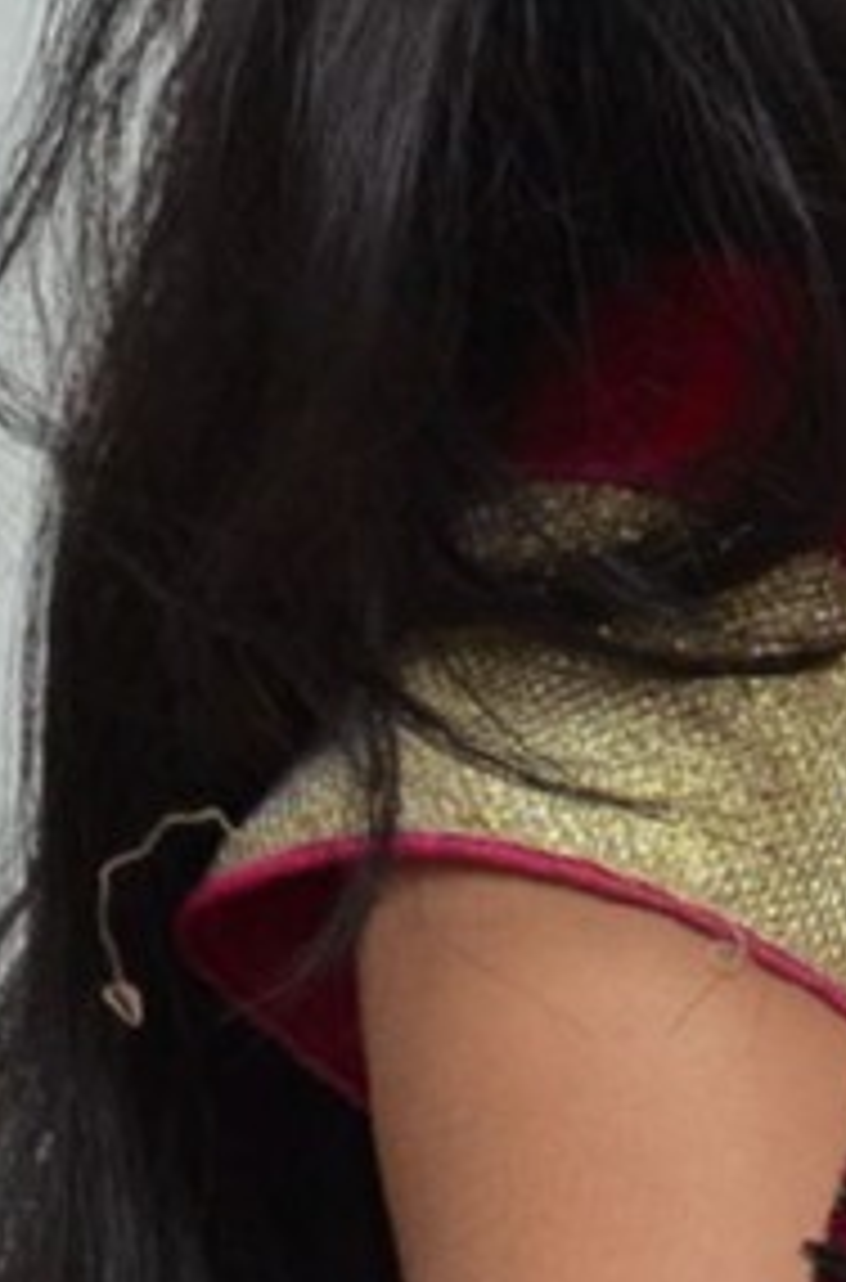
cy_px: 1019
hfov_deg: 3.3
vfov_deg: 5.0
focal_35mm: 414
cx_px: 1858
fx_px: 14700
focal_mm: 52
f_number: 5.6
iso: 1000
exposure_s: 1/125
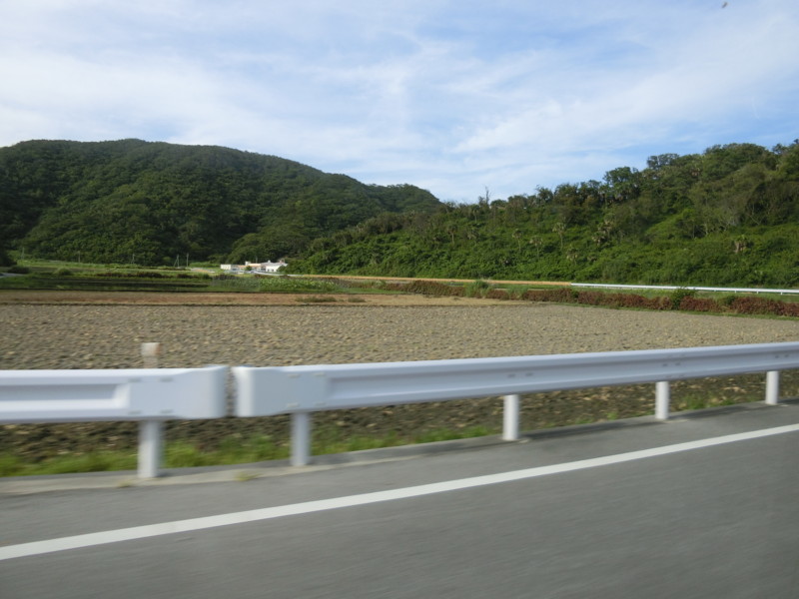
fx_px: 577
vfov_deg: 54.9
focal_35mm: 25
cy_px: 300
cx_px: 400
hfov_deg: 69.4
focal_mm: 4.5
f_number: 3.5
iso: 80
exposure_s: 1/125
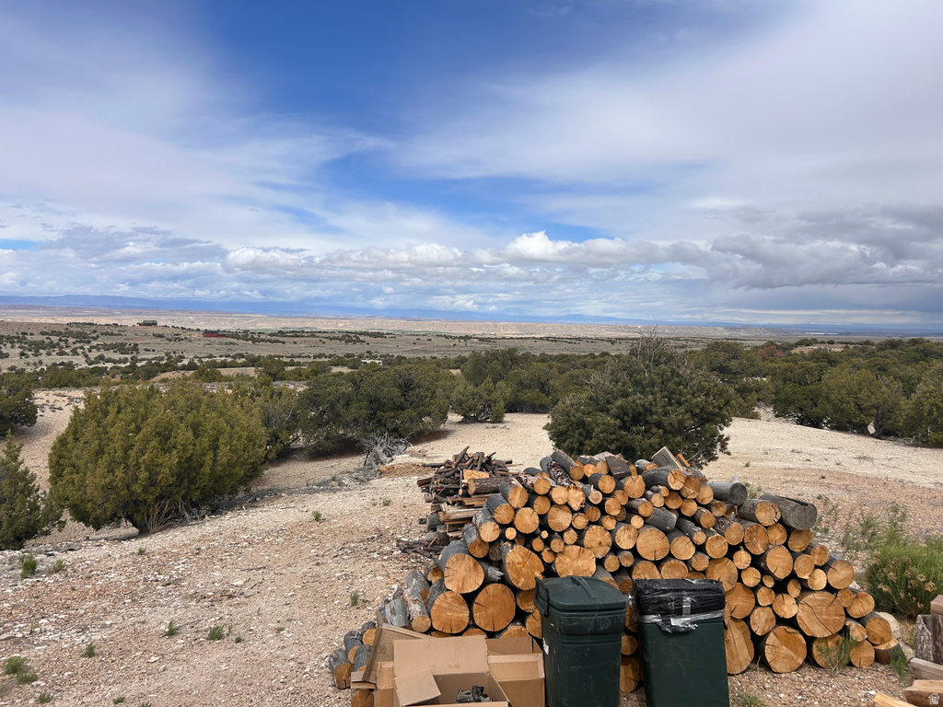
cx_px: 472
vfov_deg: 53.1
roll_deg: -1.4
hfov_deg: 67.3
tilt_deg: -3.3
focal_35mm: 26
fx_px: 708
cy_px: 354
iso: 50
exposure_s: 1/6993
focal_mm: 5.7
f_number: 1.5
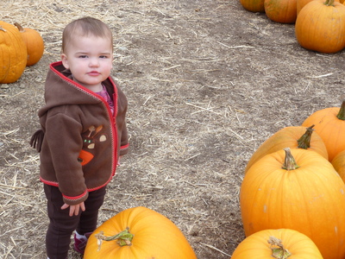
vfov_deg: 23.3
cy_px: 130
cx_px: 172
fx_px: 628
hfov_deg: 30.7
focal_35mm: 63
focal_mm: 10.3
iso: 80
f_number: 4
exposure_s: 1/160
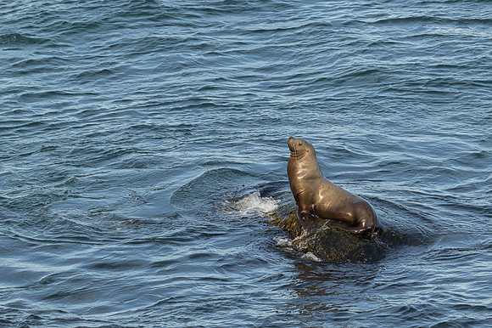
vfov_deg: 2.9
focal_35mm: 480
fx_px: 6552
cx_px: 283
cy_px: 135
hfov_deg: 4.3
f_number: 5.6
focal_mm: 400
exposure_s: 1/2000
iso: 800
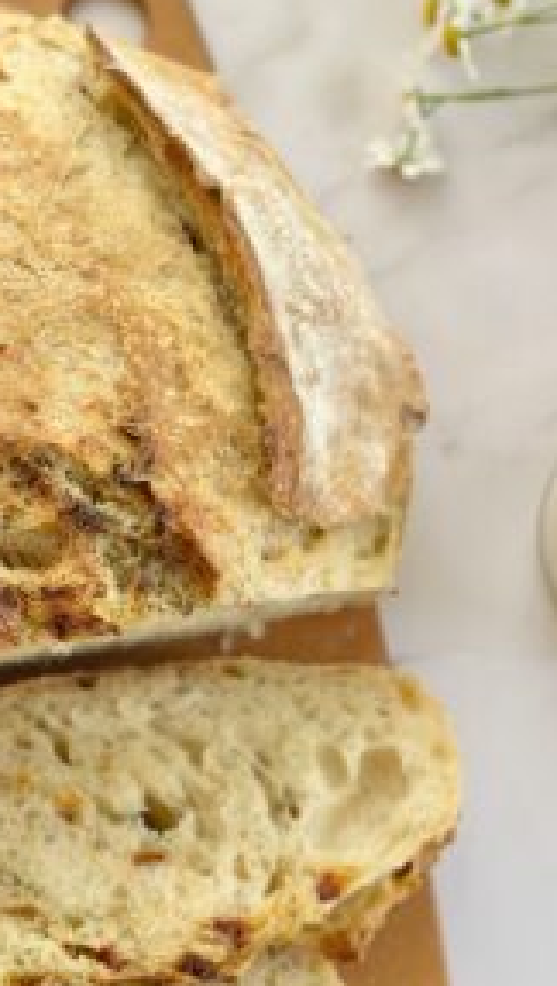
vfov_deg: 23.4
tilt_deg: -80.2
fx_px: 2383
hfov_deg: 13.3
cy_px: 512
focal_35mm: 91
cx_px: 222
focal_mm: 6.86
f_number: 1.78
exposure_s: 1/532
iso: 80
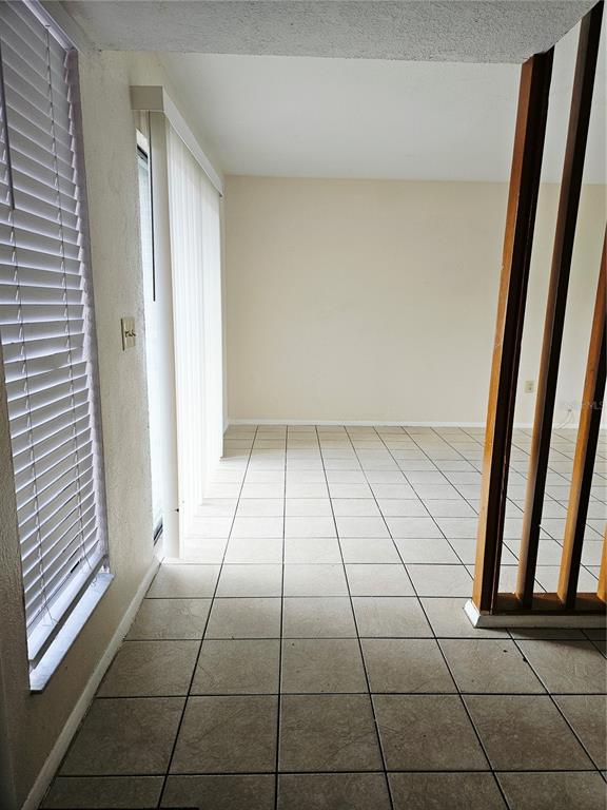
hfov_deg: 58.9
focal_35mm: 23
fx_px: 538
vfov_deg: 73.9
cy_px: 405
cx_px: 304
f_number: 1.8
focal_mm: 5.4
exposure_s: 1/180
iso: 125
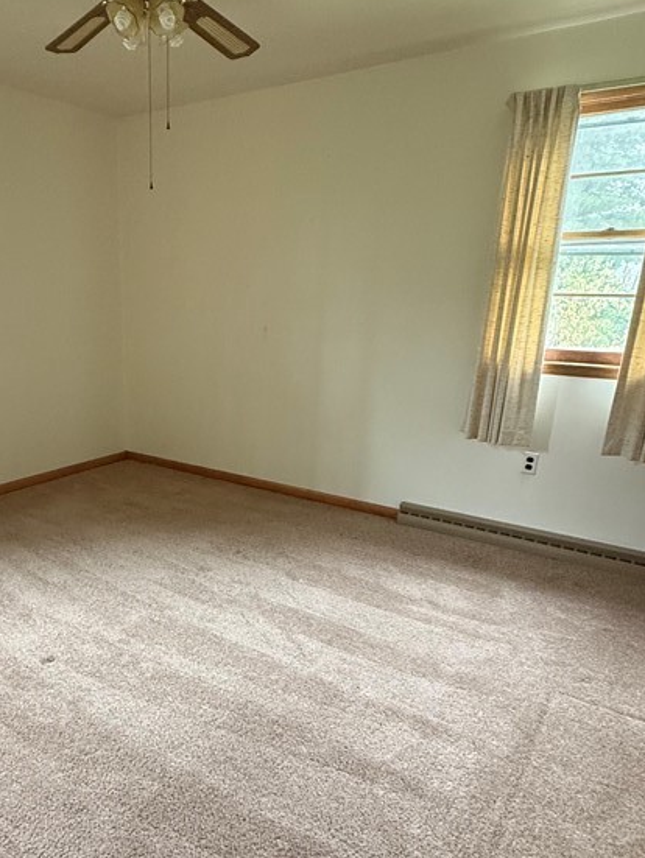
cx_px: 196
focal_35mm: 26
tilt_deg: -16.3
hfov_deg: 51.7
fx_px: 645
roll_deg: -0.7
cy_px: 484
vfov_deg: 67.0
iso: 500
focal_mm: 2.22
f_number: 2.2
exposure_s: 1/60
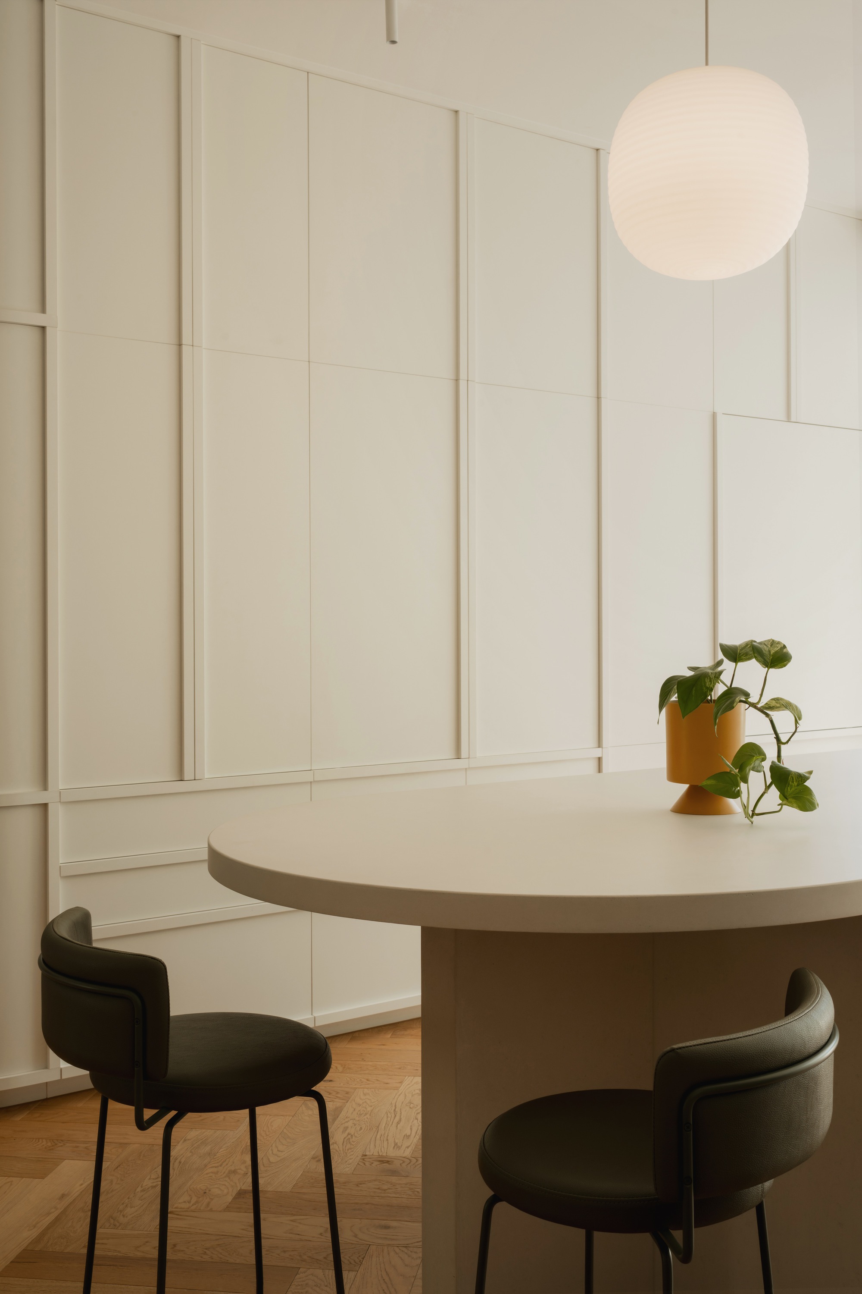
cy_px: 647
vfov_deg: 51.9
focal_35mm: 37
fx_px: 1329
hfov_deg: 35.9
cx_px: 431
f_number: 13
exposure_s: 1/10
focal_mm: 37
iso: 200
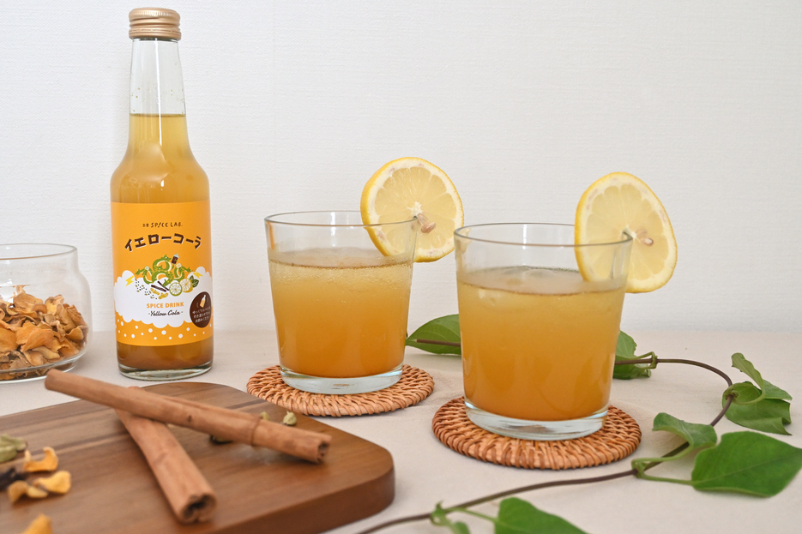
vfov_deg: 34.6
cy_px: 269
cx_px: 392
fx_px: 858
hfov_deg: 50.1
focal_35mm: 39
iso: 800
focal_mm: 25
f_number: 5
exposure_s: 1/13
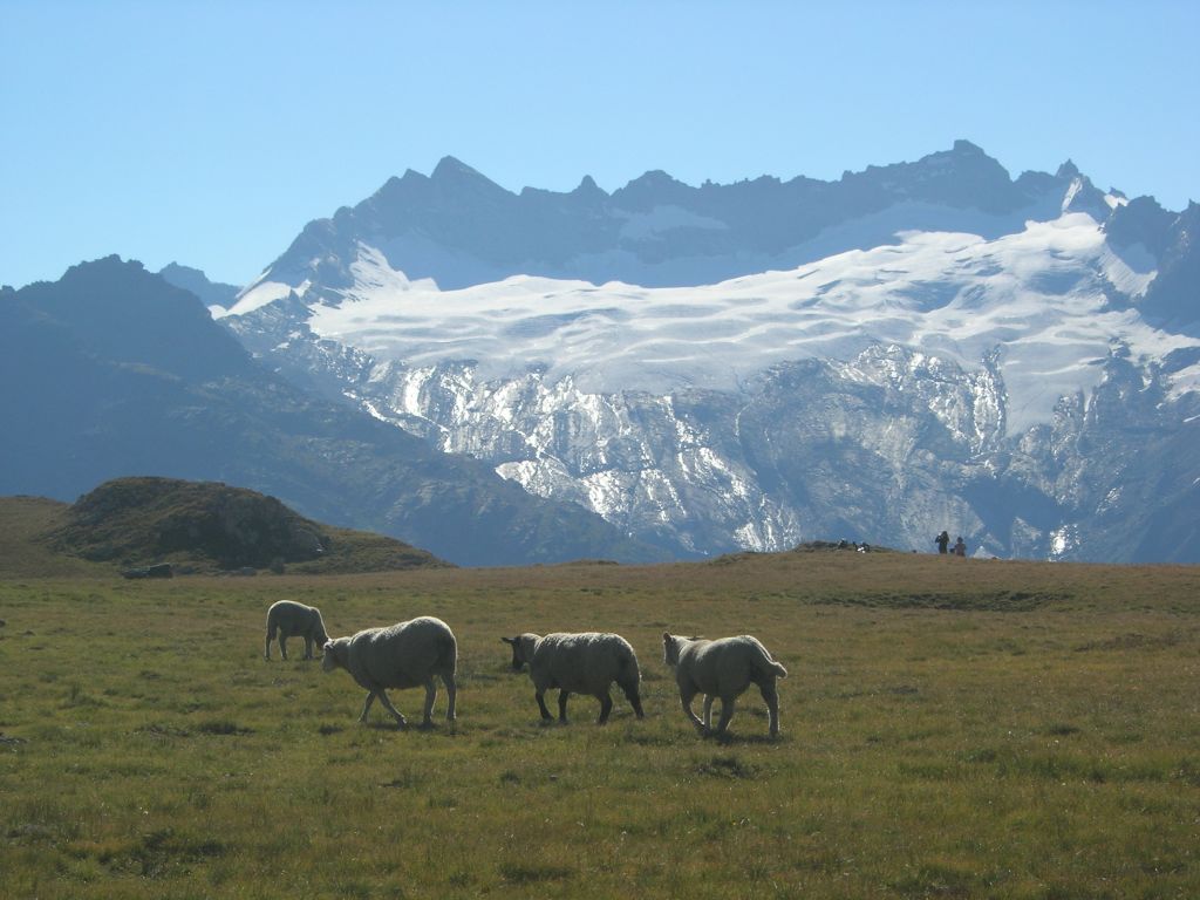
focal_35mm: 113
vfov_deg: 13.1
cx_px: 600
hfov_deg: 17.4
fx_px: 3917
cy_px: 450
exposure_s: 1/329
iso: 64
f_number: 8.2
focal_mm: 23.4
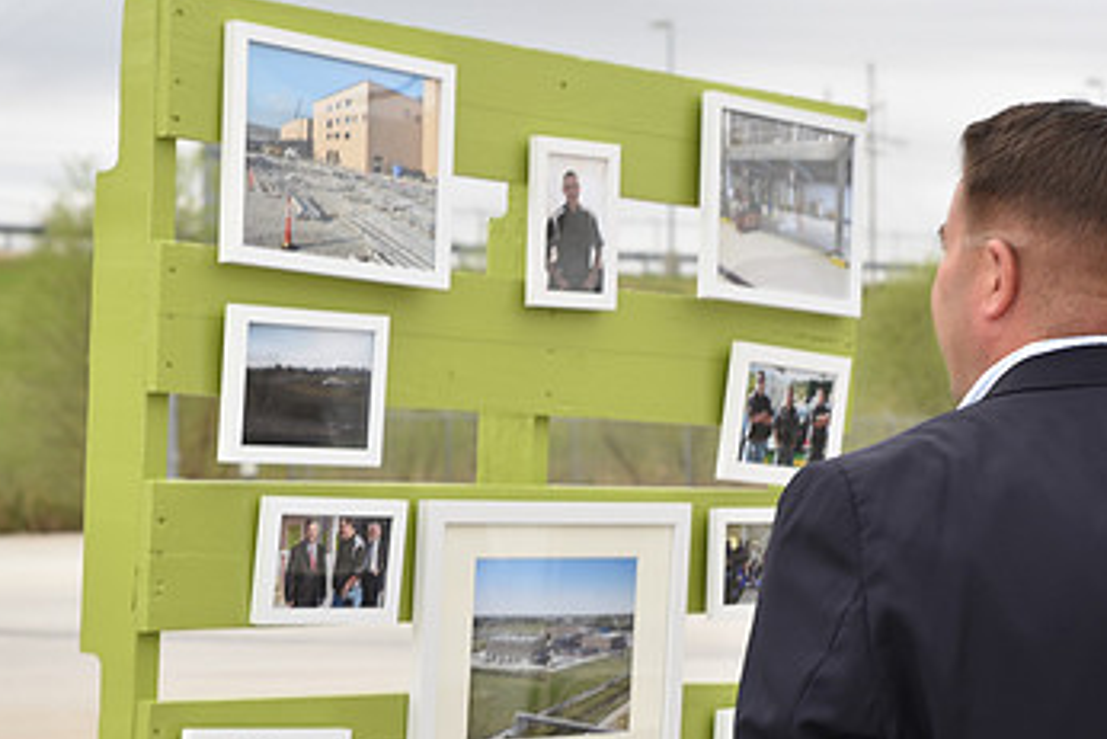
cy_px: 504
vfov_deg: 13.2
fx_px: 3199
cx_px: 697
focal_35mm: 104
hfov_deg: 19.6
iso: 100
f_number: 6.3
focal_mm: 62
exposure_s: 1/160
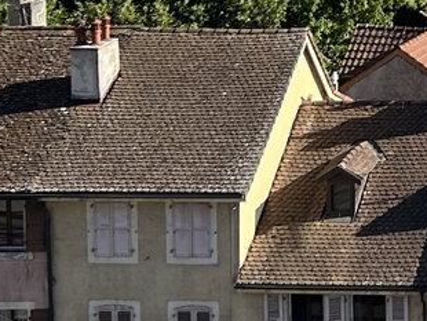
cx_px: 685
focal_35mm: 134
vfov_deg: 10.6
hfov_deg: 13.6
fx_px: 1654
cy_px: -214
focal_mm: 5.7
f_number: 1.5
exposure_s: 1/2841
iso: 50
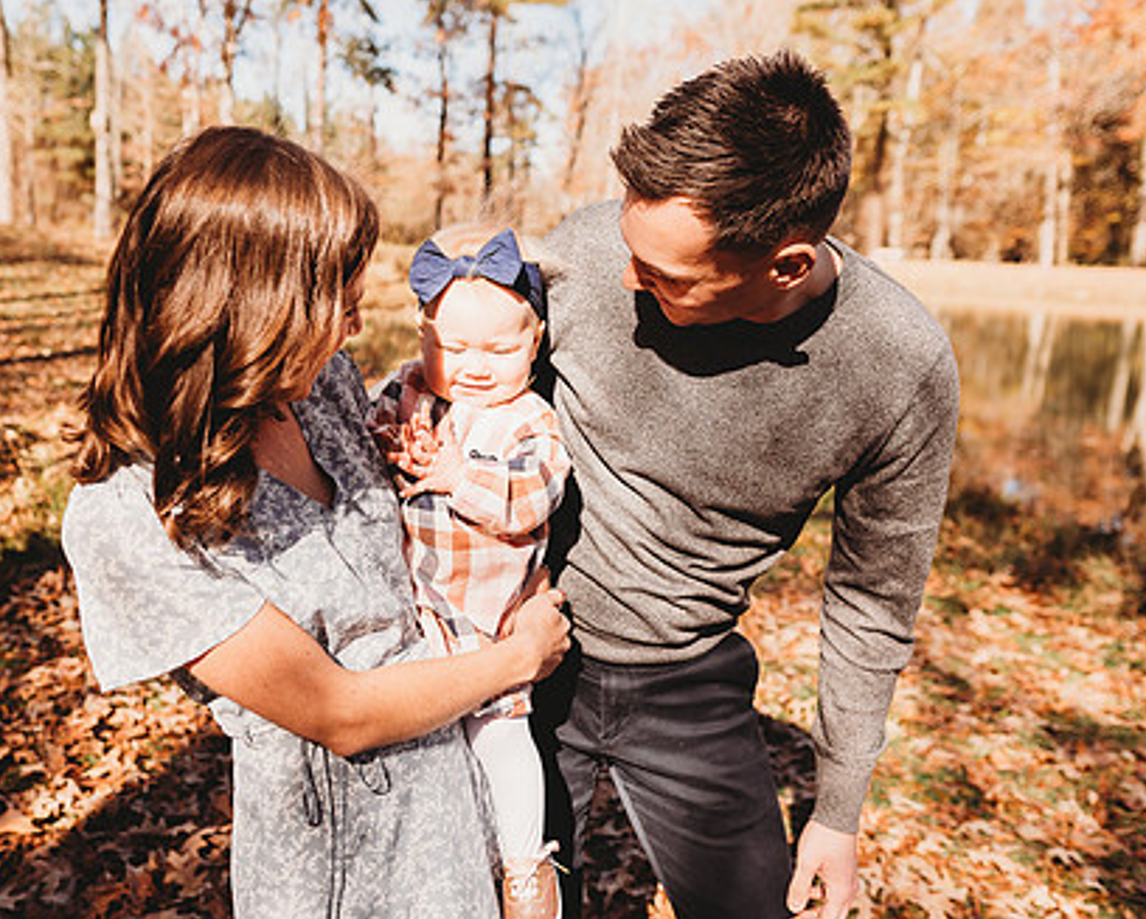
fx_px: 1086
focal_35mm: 32
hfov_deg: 55.0
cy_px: 431
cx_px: 433
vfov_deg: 45.8
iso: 100
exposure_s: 1/1600
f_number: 2.8
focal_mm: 24
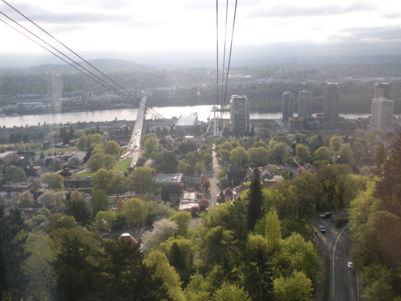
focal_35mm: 41
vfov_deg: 35.1
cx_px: 203
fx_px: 475
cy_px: 161
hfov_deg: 45.8
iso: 64
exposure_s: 1/126
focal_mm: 6.3
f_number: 3.5
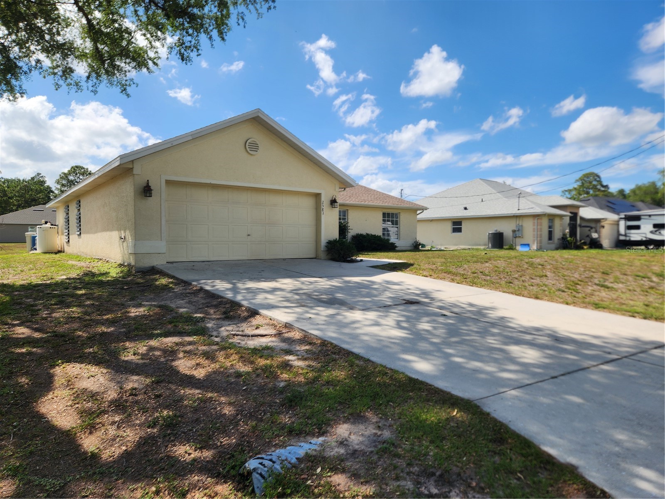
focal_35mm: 23
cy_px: 250
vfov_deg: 58.9
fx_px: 442
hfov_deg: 73.9
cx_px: 332
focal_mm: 5.4
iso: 20
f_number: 1.8
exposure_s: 1/1546
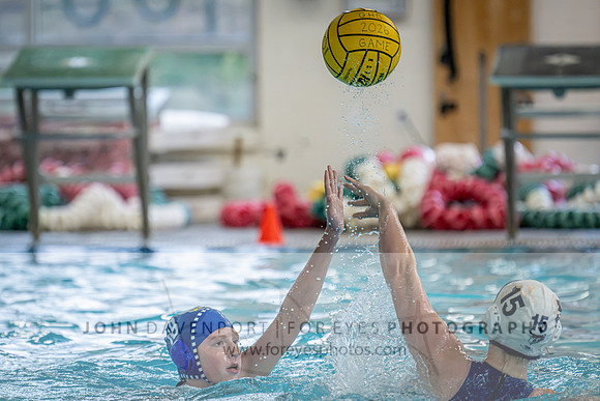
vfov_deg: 3.9
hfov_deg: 5.8
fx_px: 5903
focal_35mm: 354
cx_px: 221
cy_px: 200
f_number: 4
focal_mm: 280
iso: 8000
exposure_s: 1/1000
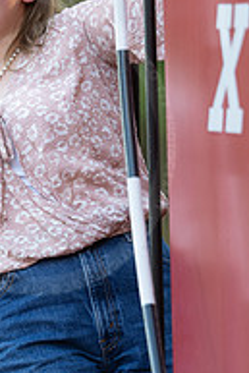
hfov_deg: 2.9
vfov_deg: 4.4
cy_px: 213
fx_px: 4878
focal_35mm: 471
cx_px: 42
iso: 250
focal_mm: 135
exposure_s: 1/400
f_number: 1.8
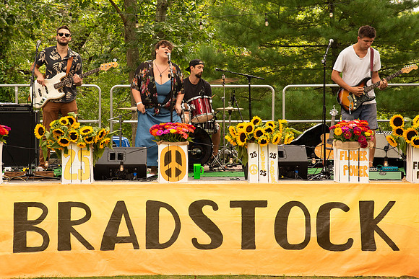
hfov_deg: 20.4
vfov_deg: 13.7
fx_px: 1165
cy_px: 116
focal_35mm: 100
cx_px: 180
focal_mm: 86
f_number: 7.1
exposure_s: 1/320
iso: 500
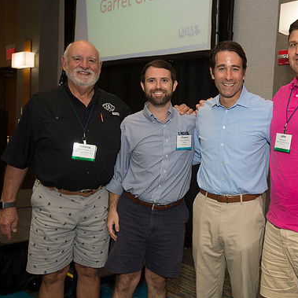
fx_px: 380
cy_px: 149
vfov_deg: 42.8
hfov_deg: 41.6
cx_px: 223
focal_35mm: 39
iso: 1250
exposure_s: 1/250
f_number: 5.6
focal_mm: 30
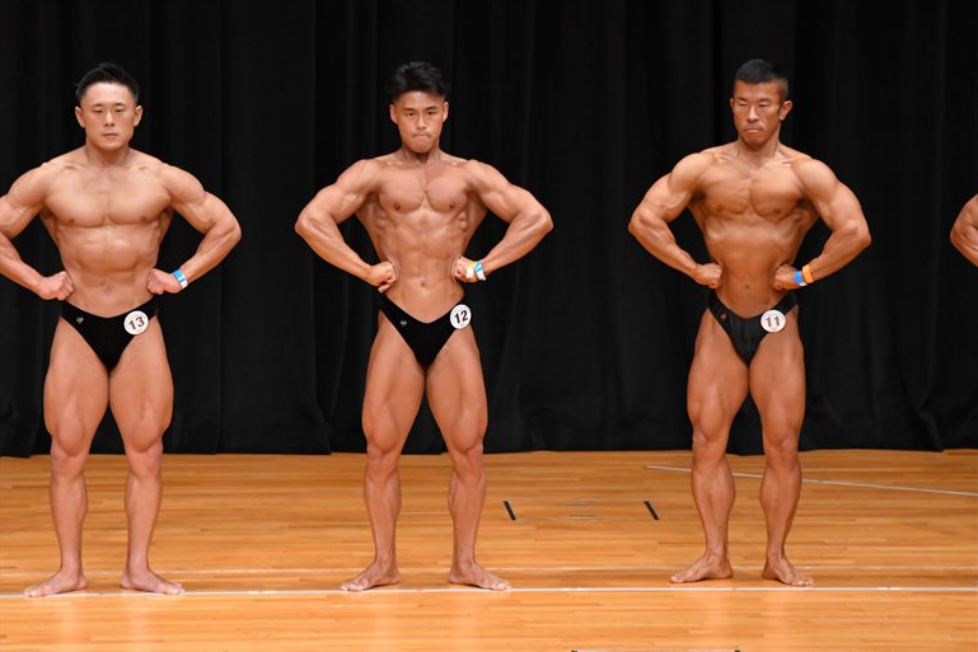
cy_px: 327
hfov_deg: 7.6
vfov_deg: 5.1
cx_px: 486
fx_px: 7390
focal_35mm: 272
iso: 4000
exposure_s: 1/400
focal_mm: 180
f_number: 5.6
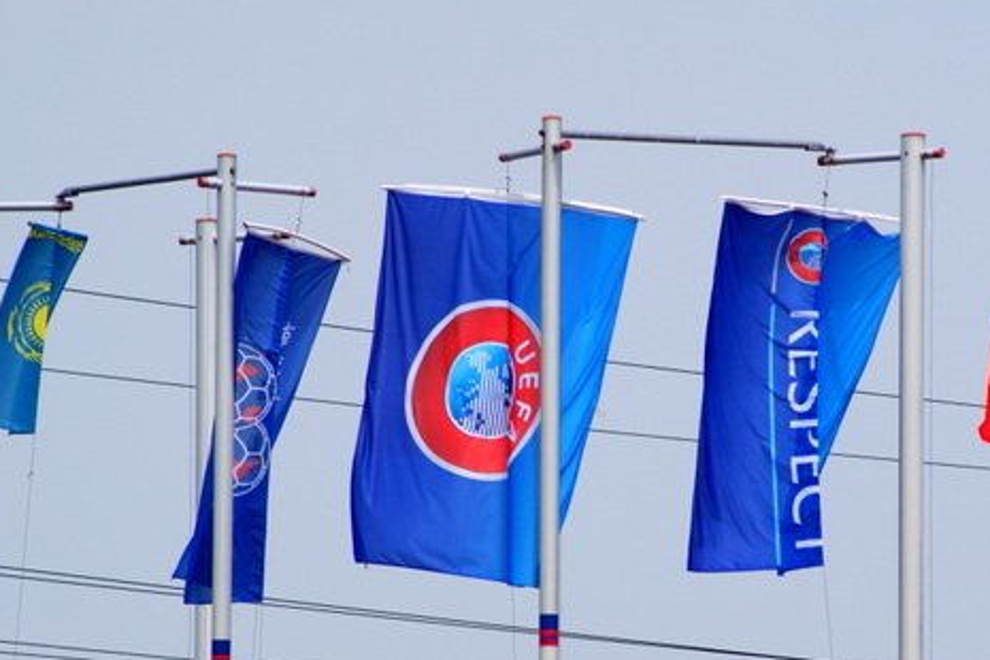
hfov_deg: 4.0
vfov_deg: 2.7
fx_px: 14189
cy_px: 438
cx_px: 592
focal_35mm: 516
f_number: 9
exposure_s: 1/400
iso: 100
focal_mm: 200
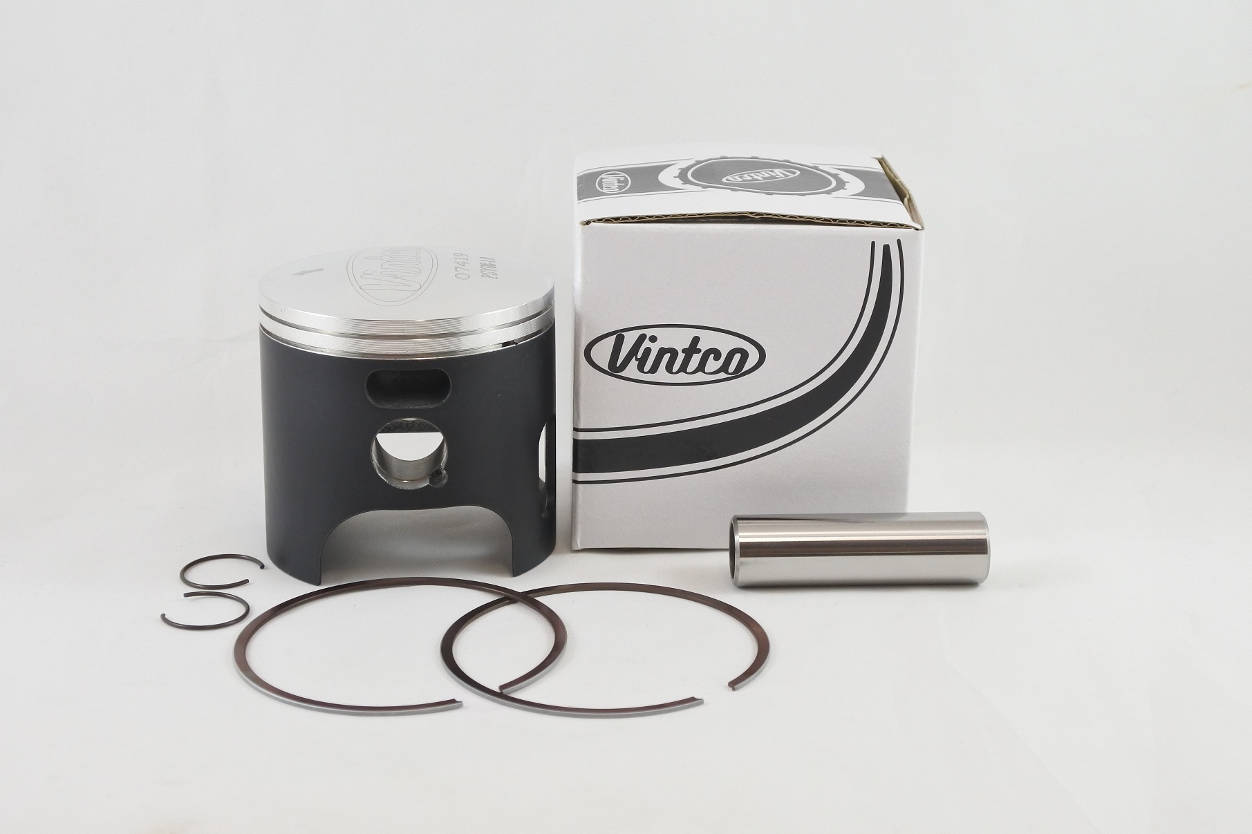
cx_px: 626
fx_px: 1669
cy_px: 417
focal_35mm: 48
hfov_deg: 41.1
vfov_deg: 28.1
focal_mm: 18
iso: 400
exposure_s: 1/125
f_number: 4.5
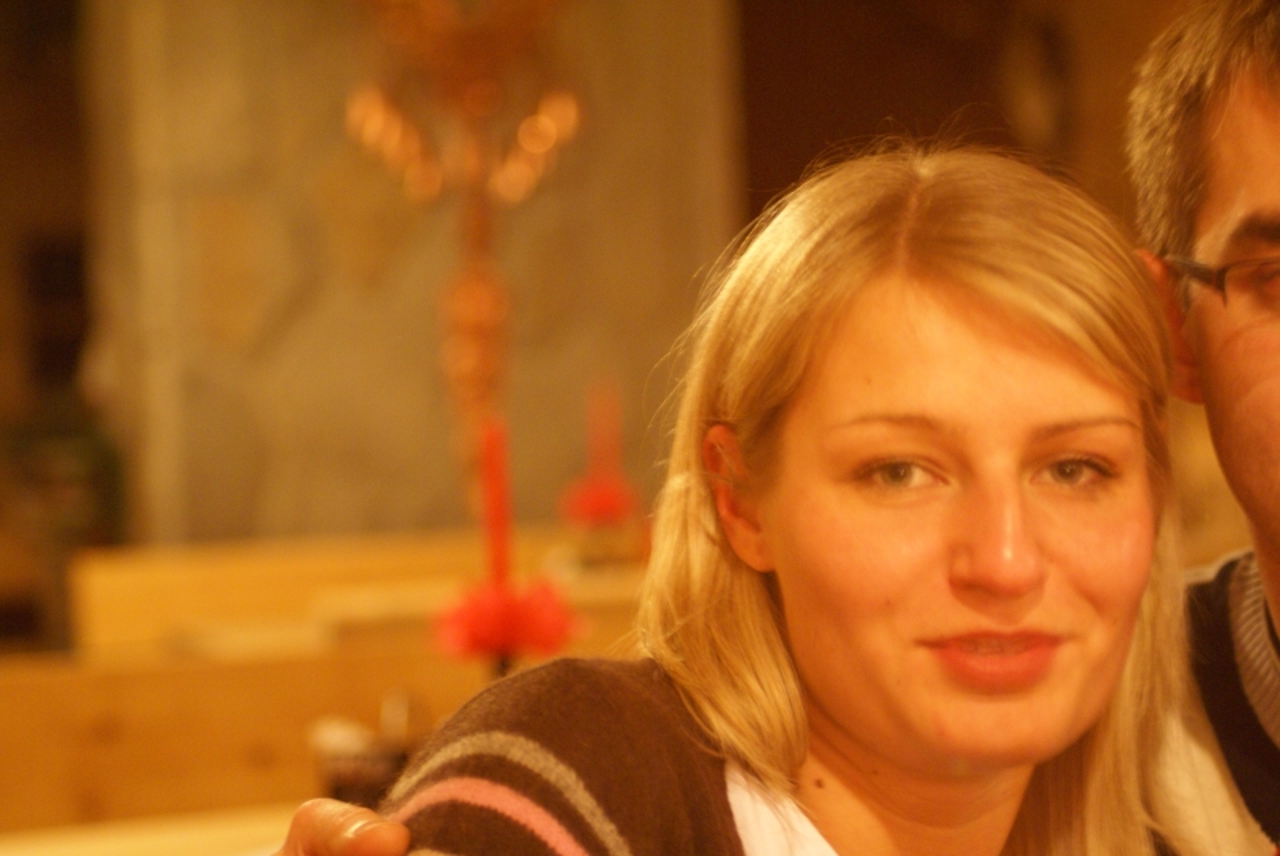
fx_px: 2669
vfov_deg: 18.2
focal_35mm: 75
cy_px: 428
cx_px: 640
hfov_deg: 27.0
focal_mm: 50
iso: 800
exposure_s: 1/5
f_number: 2.8
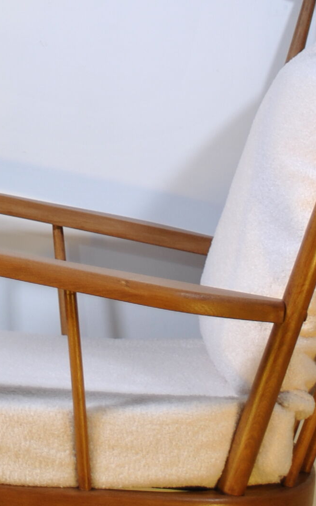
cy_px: -43
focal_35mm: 157
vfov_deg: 13.1
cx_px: 101
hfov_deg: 8.4
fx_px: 2162
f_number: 4.5
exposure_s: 1/30
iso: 100
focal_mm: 28
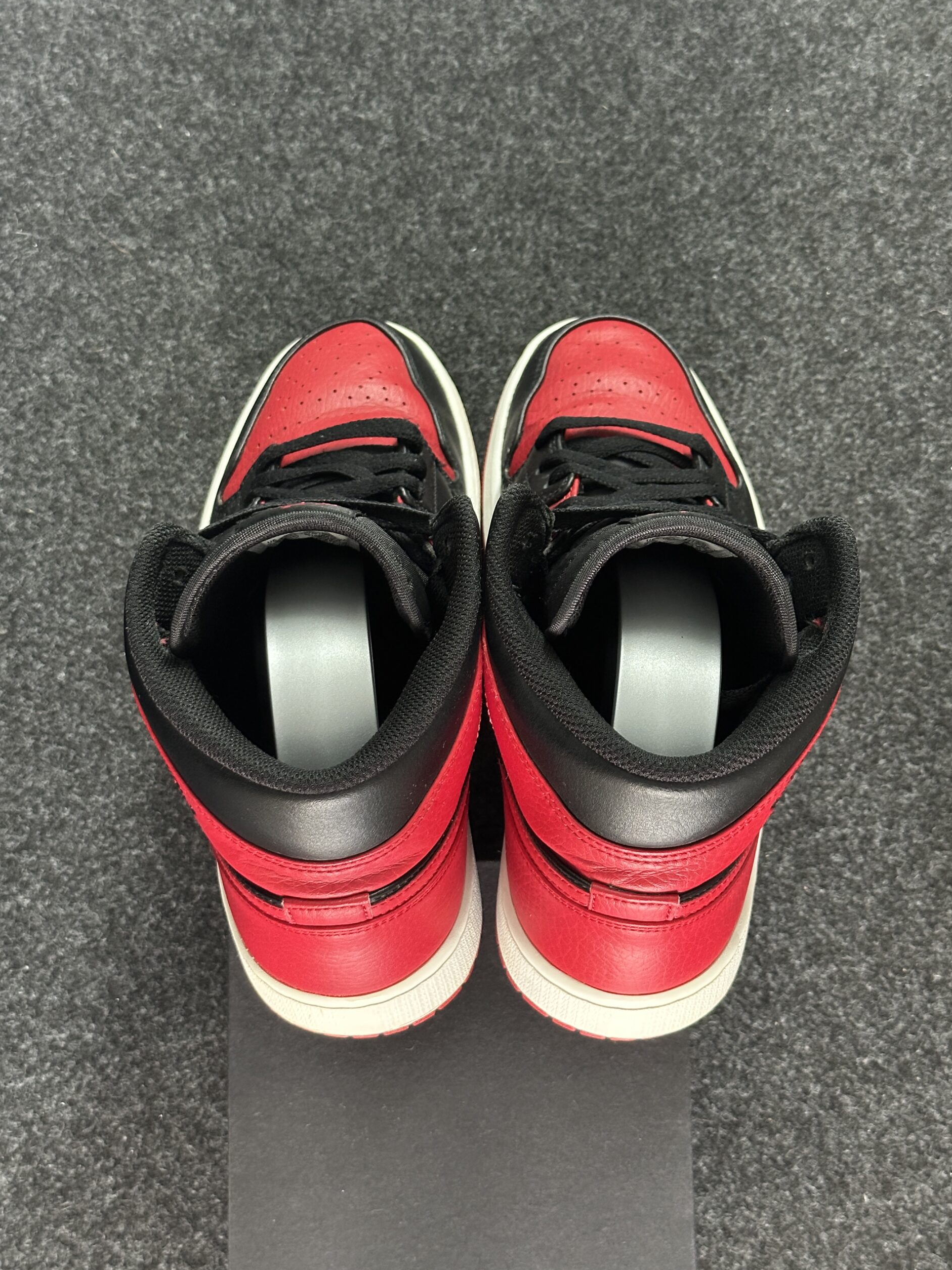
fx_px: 1797
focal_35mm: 49
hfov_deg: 29.7
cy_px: 636
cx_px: 477
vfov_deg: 38.9
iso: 500
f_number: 1.78
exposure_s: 1/28
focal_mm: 6.86
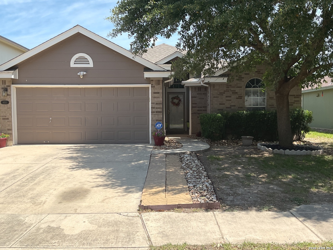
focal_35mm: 29
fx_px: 279
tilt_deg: -2.0
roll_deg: +0.8
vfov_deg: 48.2
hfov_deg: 61.7
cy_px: 125
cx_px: 166
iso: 16
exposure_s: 1/1675
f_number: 1.8
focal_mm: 3
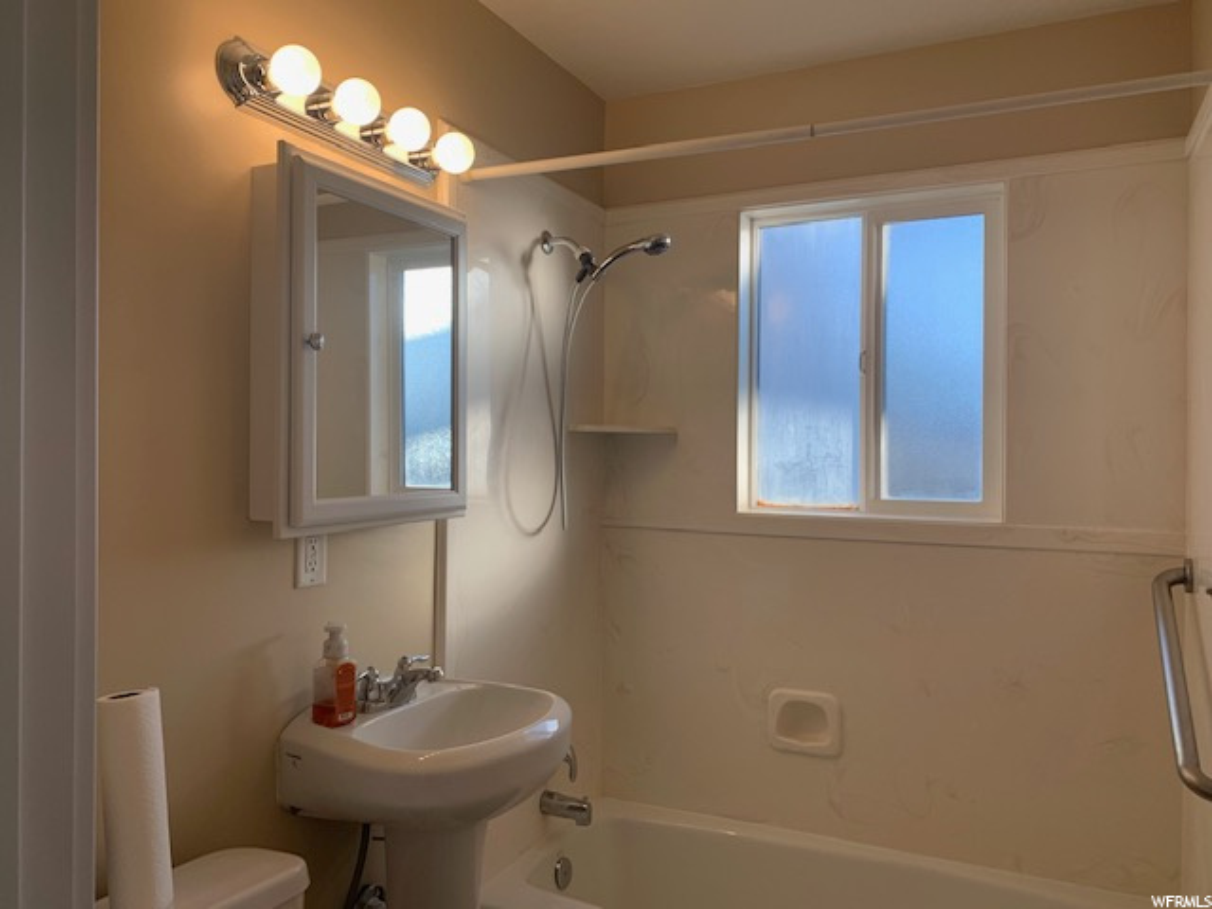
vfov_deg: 53.1
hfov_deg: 67.3
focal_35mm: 26
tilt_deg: +0.6
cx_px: 606
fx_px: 910
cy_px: 454
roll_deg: +0.2
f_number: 1.8
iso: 25
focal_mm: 4.25
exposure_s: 1/171
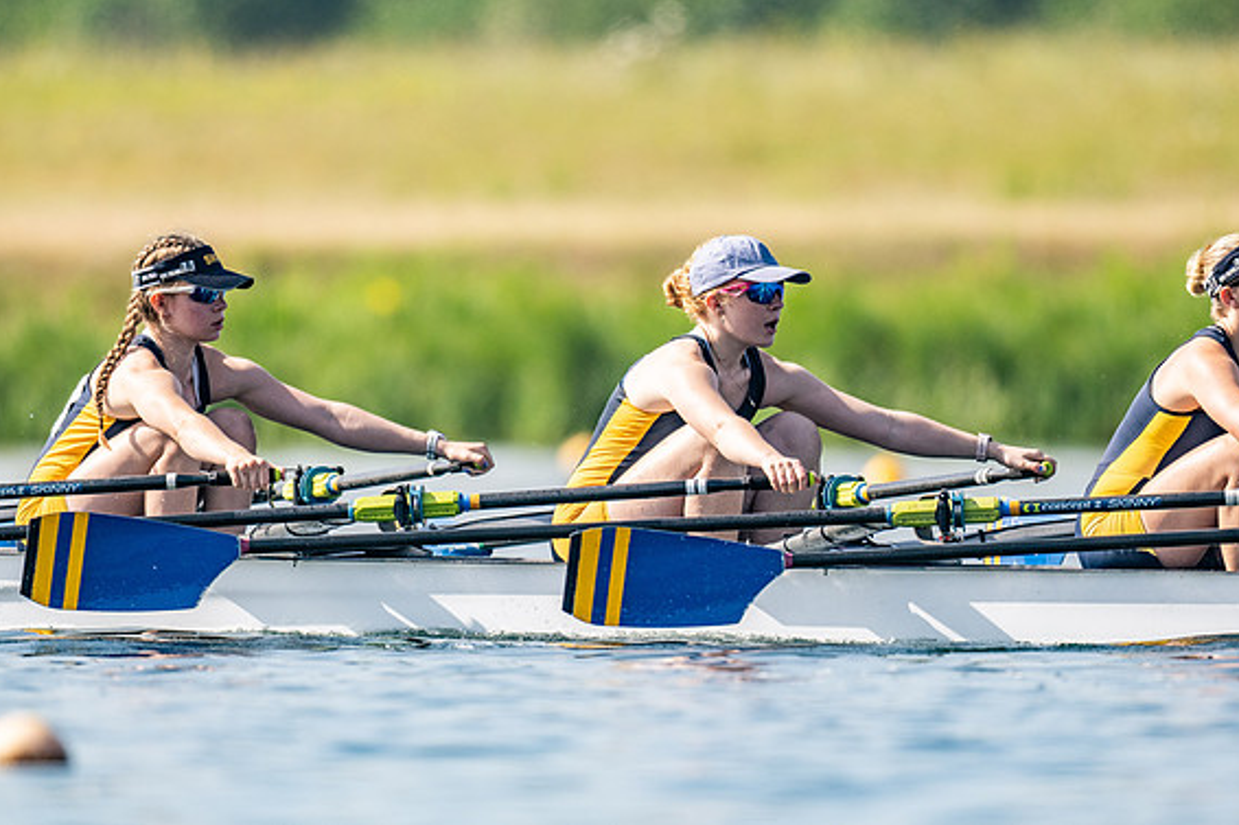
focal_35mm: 922
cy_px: 405
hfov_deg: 2.2
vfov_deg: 1.5
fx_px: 31721
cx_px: 624
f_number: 4
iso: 180
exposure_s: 1/2500
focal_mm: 600
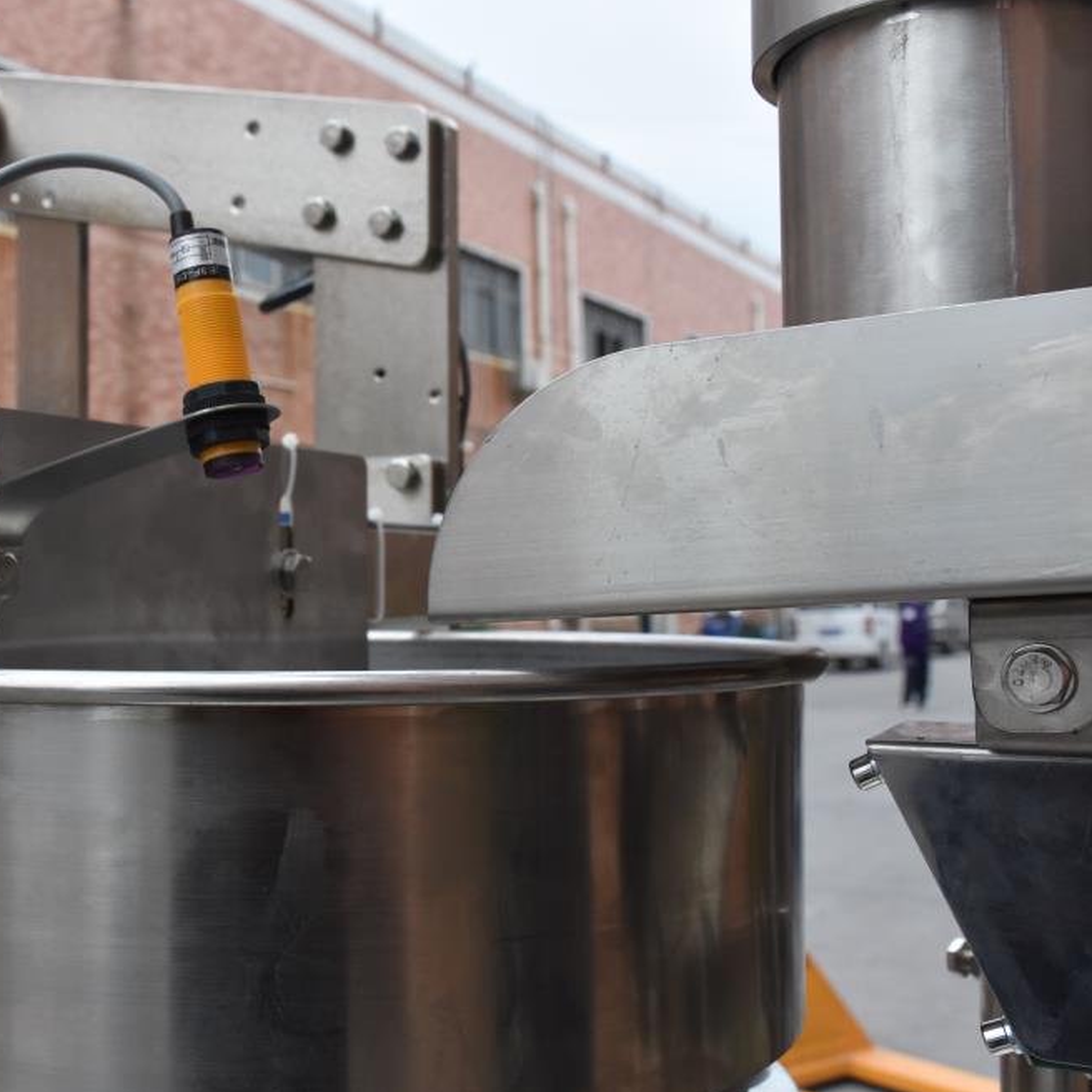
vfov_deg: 37.8
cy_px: 549
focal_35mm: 45
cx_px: 330
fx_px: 1593
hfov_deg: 37.3
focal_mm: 23
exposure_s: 1/250
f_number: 8
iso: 1000
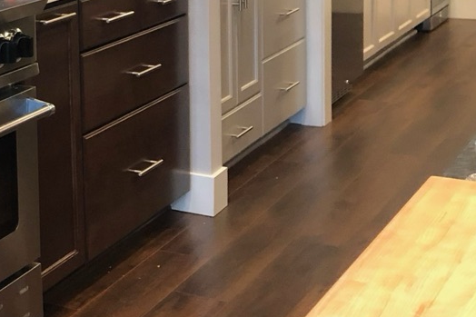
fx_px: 1176
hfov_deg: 20.4
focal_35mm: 89
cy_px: -15
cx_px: -184
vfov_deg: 15.0
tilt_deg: -5.7
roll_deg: +3.9
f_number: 1.8
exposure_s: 1/15
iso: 80
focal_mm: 4
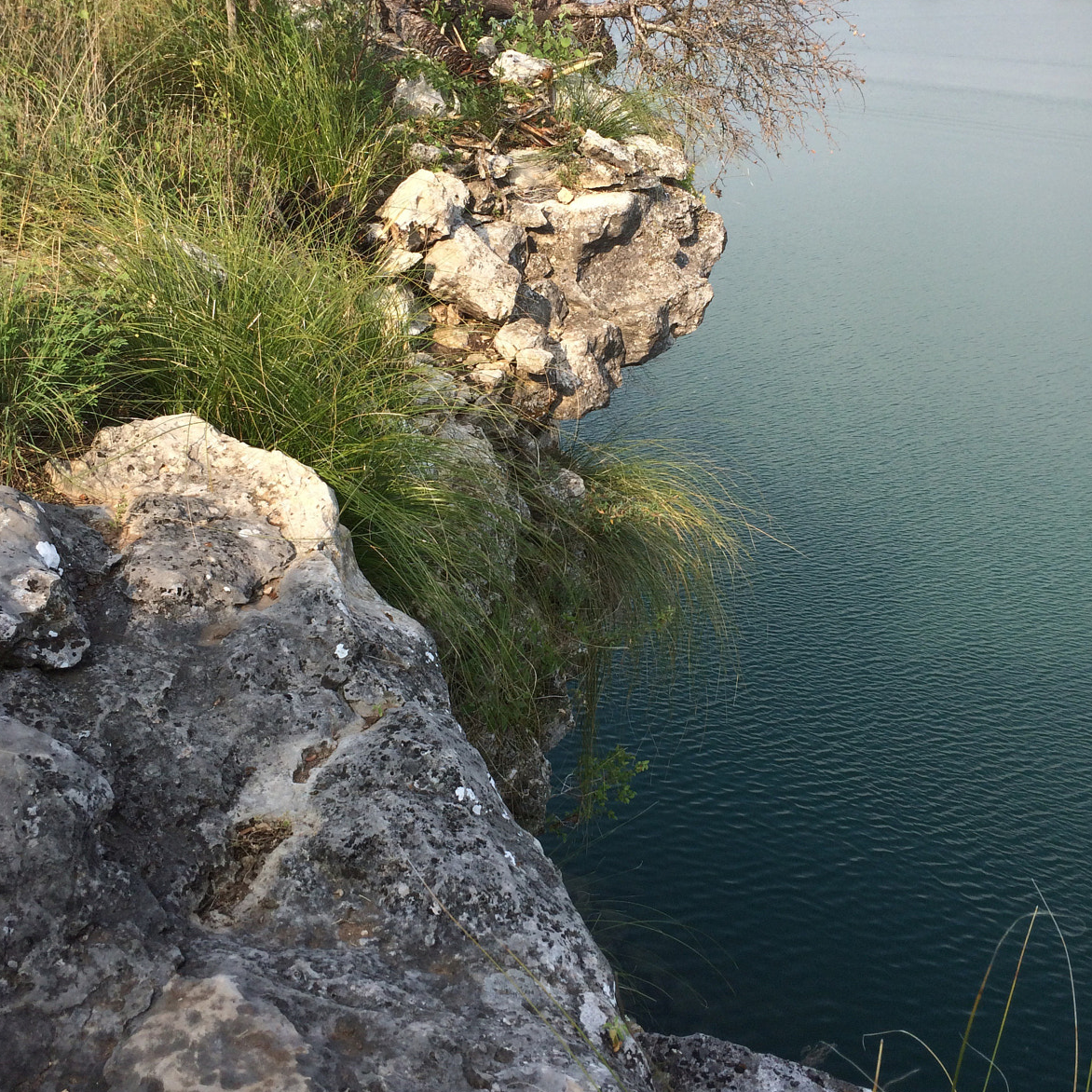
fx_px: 1249
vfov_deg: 47.2
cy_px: 508
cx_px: 539
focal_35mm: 35
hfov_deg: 47.2
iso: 32
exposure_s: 1/1053
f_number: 2.2
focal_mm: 4.15
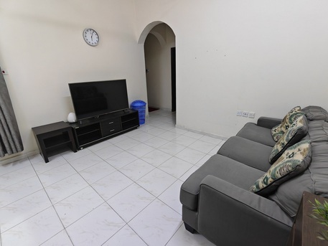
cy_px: 123
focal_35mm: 16
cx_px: 164
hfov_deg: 94.5
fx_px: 152
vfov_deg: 78.1
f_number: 2.2
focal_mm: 1.96
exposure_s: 1/50
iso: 400
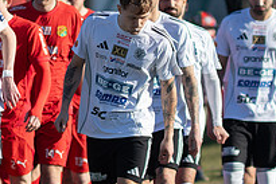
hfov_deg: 1.6
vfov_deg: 1.1
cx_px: 71
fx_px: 9782
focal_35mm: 1275
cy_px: 92
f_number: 3.2
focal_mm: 300
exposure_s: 1/1250
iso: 100
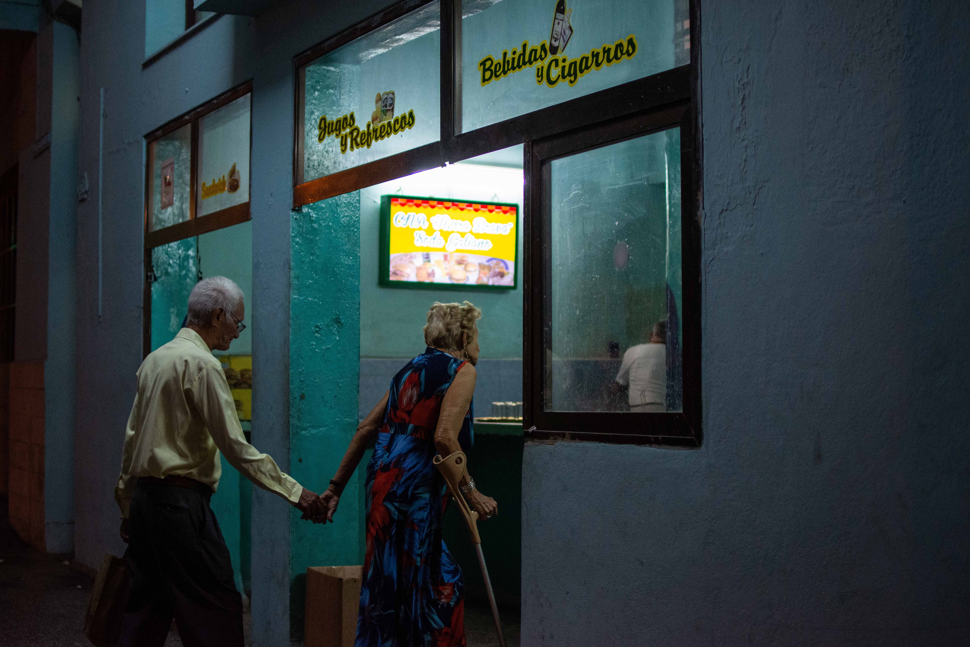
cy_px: 324
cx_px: 485
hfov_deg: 37.9
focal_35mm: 52
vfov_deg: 25.8
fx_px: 1414
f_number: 1.8
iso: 1600
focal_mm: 35
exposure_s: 1/250
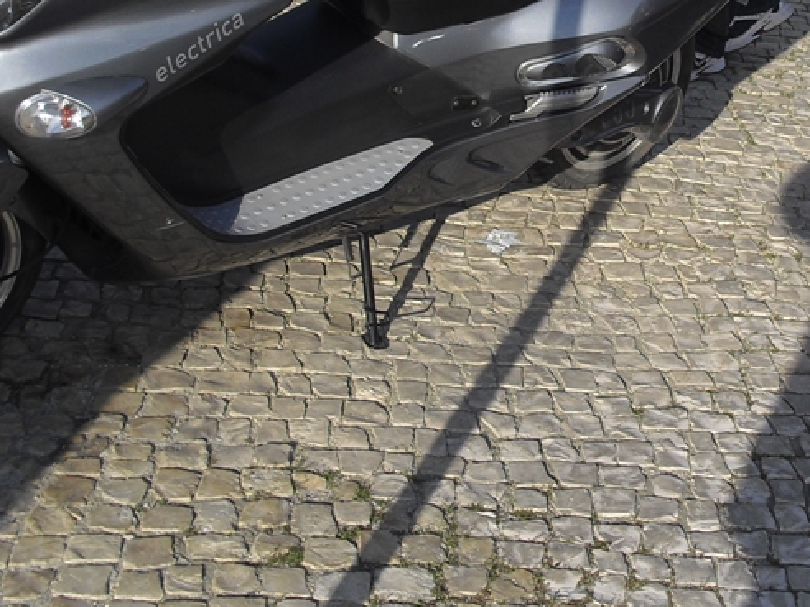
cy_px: 69
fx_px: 1755
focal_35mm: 75
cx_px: 637
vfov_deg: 19.3
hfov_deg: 25.6
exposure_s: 1/125
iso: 64
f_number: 7.8
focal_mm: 6.3
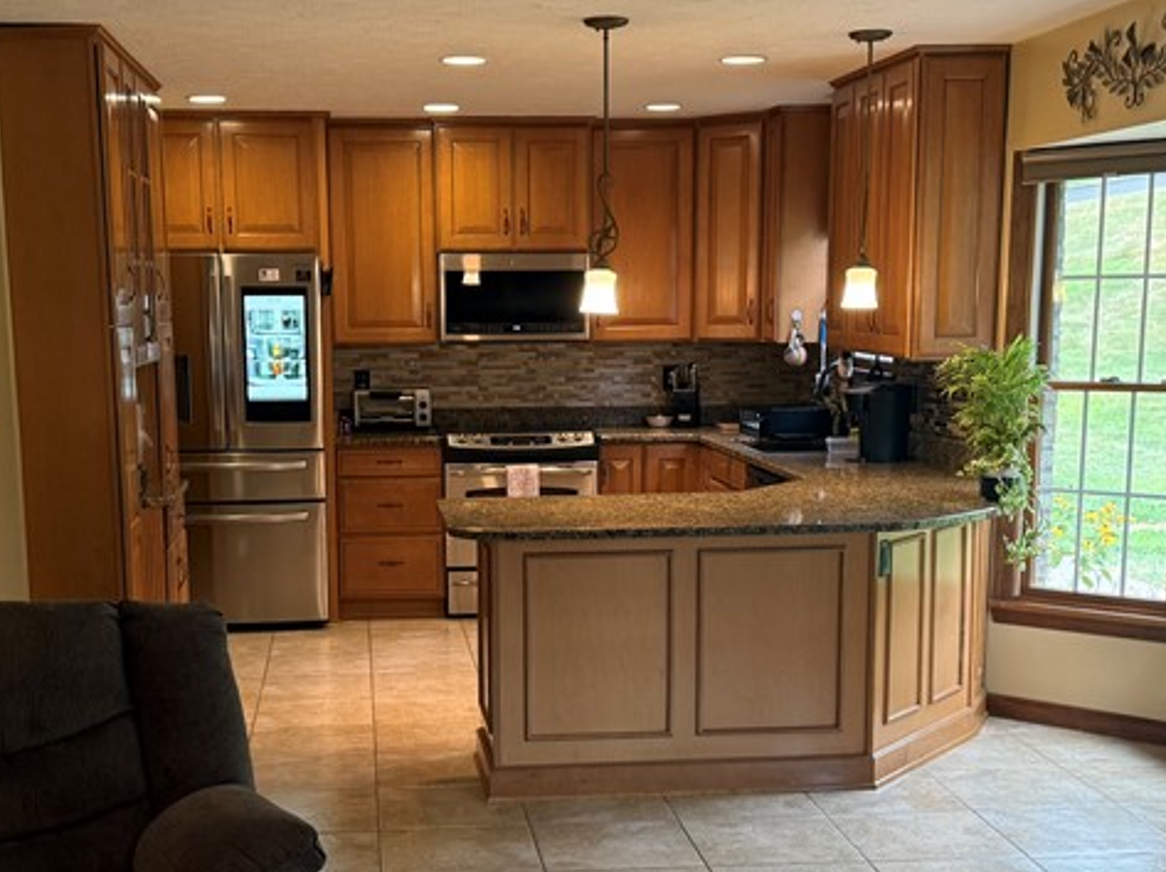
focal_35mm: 52
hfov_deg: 36.8
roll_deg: +1.0
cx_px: 515
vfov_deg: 27.7
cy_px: 611
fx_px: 1750
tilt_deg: -8.5
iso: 160
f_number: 1.78
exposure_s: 1/60
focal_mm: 6.76
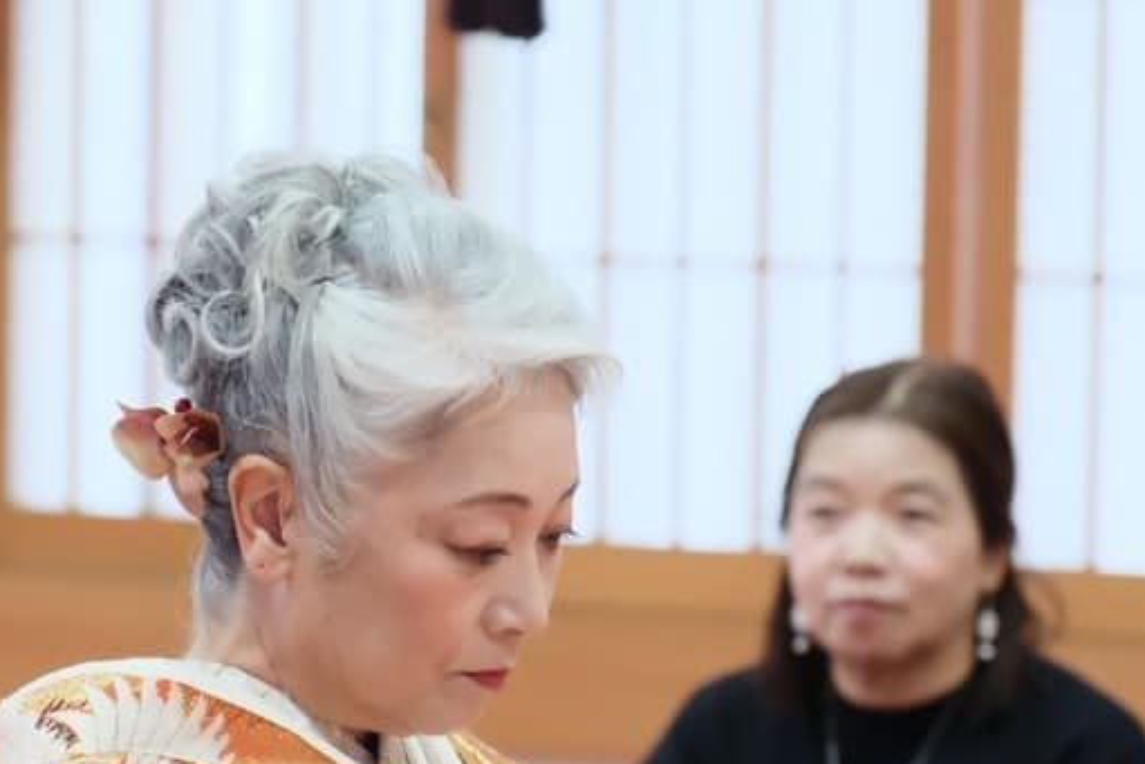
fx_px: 9417
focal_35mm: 296
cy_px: 932
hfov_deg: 6.9
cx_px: -58
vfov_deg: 4.6
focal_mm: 70
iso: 3200
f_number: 2.8
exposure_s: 1/60
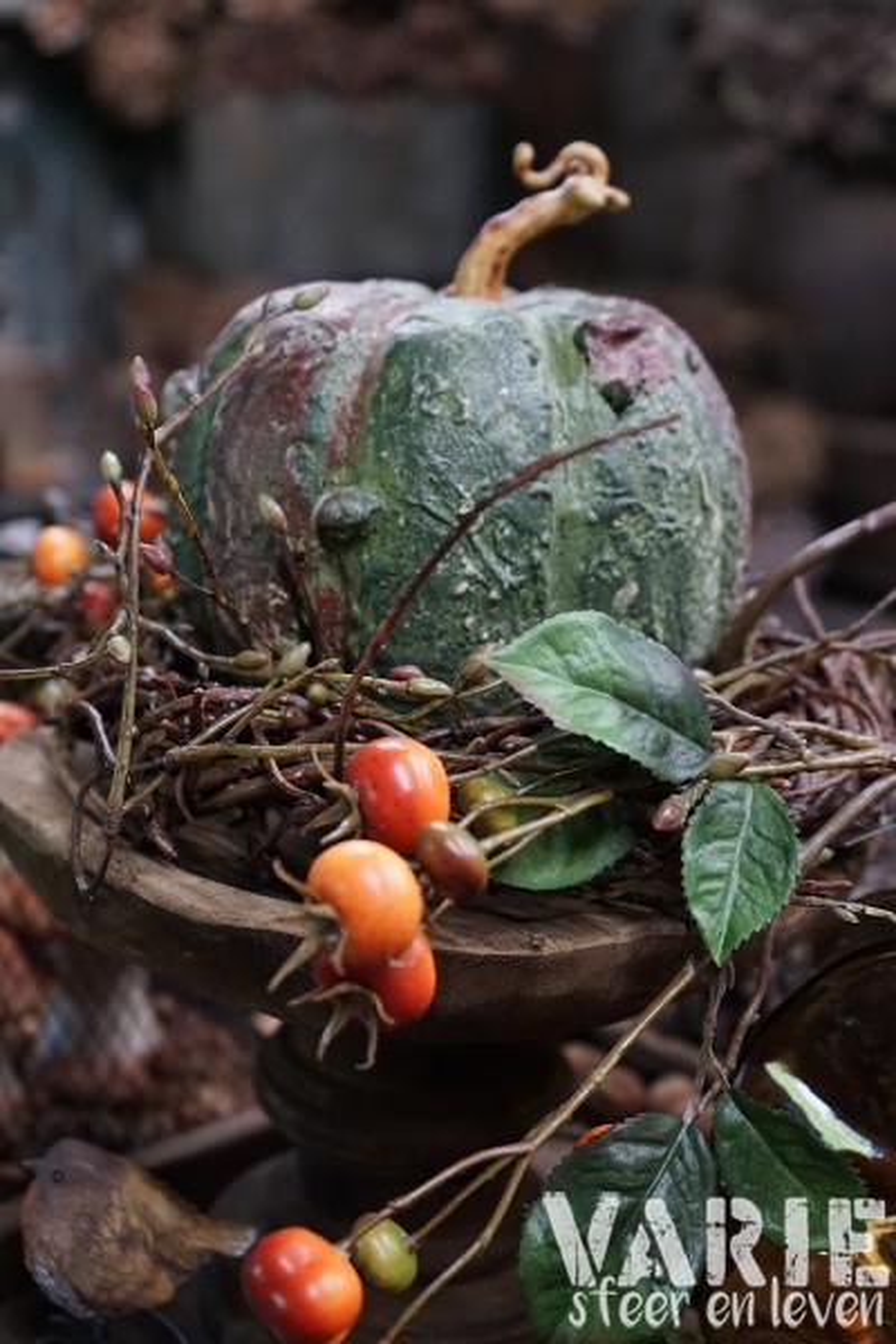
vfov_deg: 43.6
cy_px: 672
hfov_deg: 29.9
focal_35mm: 45
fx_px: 1680
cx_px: 448
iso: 4000
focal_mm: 45
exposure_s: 1/160
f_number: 4.5
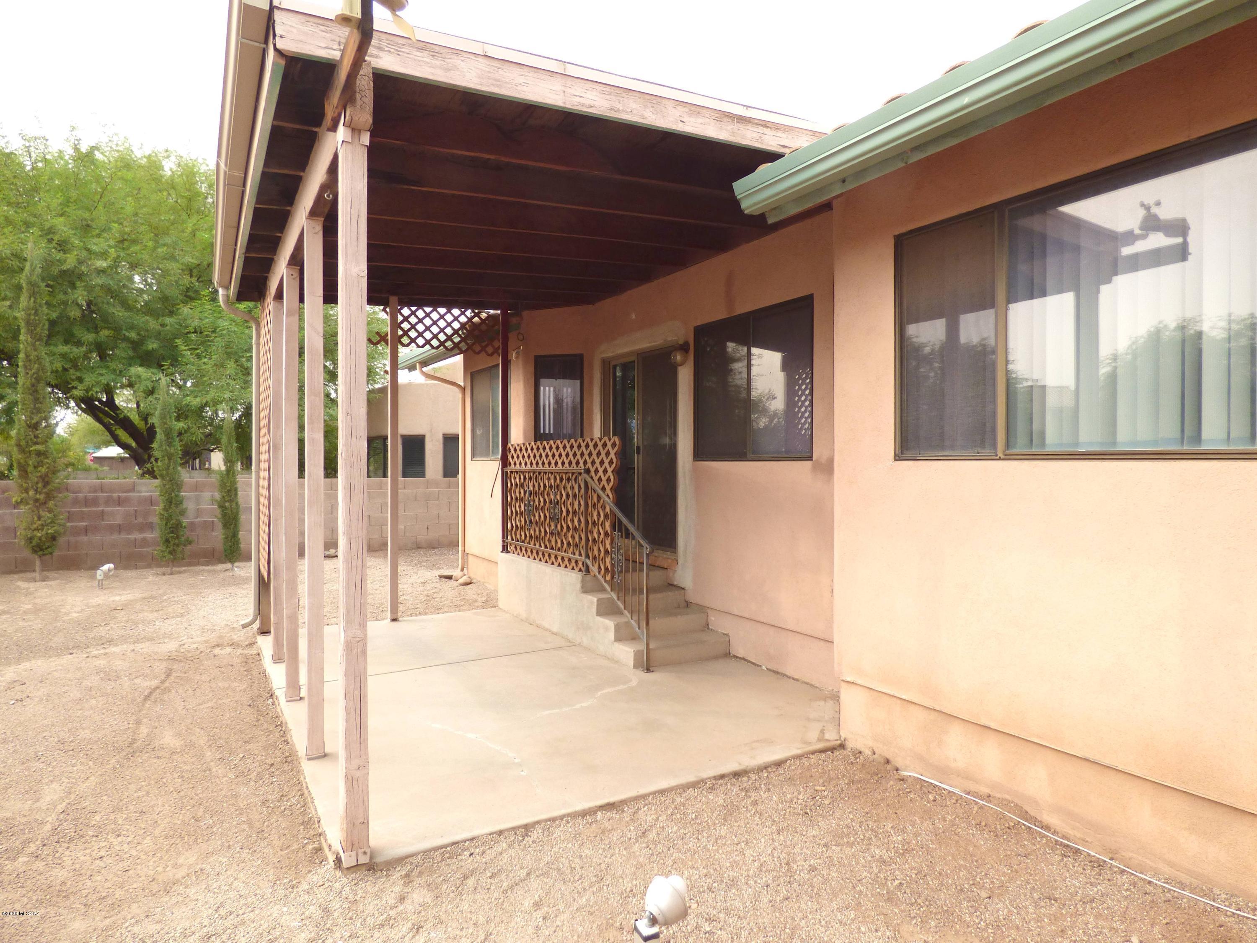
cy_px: 472
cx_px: 628
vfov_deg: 66.0
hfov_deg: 81.7
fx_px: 726
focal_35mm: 20
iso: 100
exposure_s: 1/320
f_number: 2.8
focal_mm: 3.58
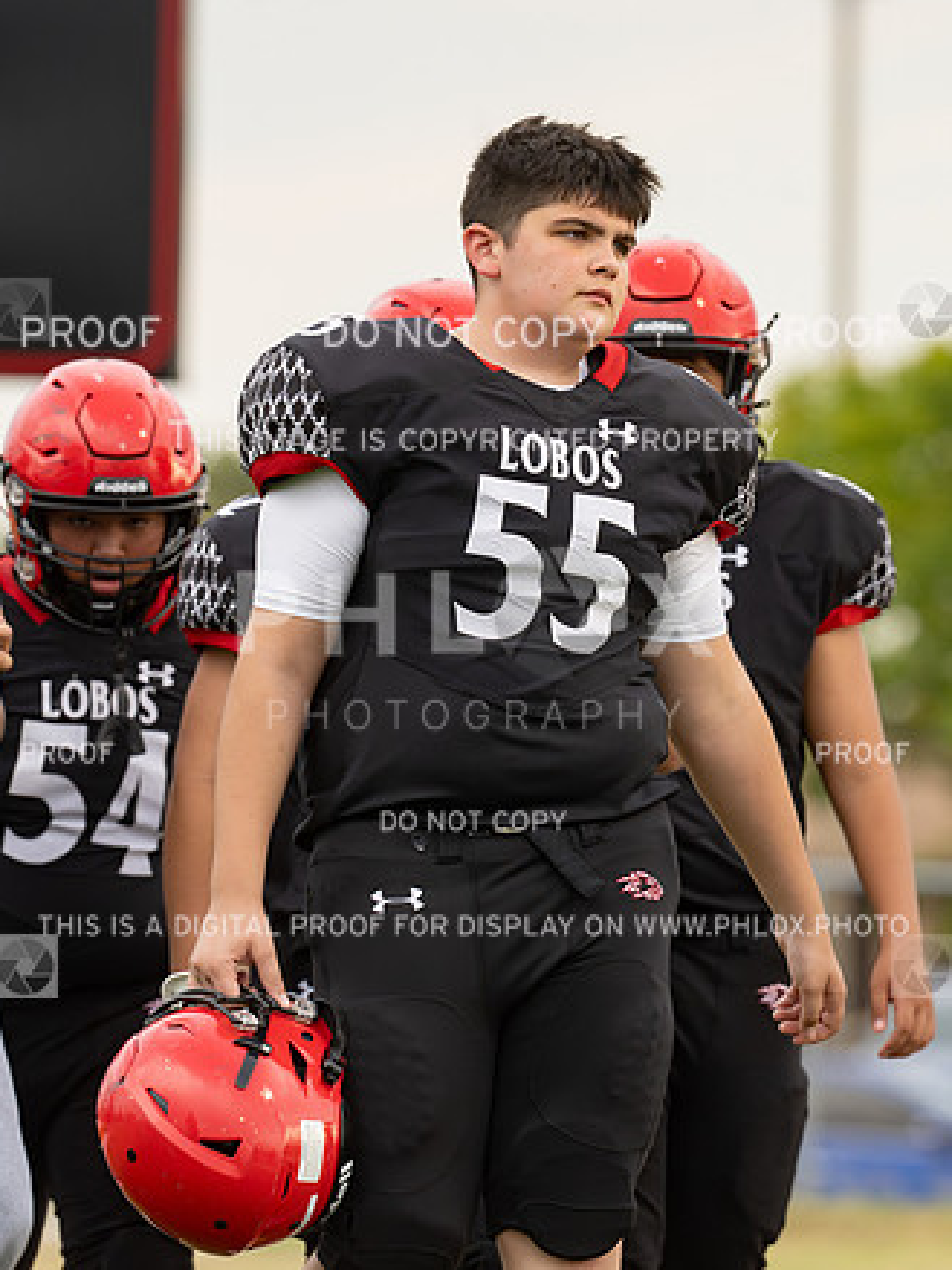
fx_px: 23296
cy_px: 592
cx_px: 461
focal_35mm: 635
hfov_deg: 2.3
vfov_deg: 3.1
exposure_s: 1/1000
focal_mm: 400
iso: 1800
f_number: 7.1
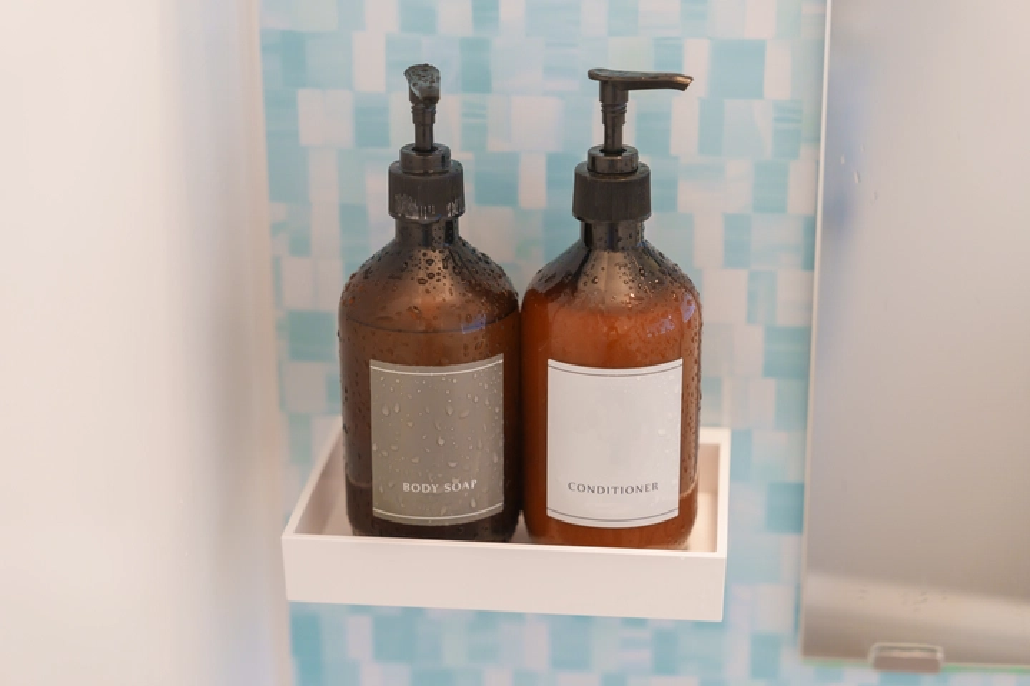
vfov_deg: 19.5
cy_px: 343
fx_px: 2003
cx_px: 515
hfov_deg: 28.8
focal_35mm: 70
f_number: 2.8
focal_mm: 70
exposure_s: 1/100
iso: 1000
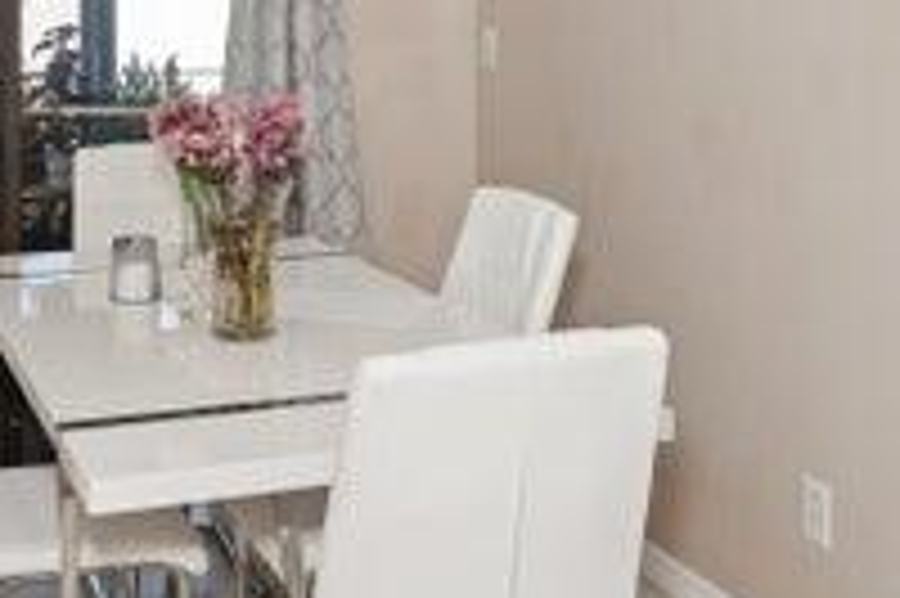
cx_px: 286
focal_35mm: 54
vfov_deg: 23.9
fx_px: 1349
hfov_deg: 36.4
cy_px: 0
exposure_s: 1/80
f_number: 8
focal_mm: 15
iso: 200
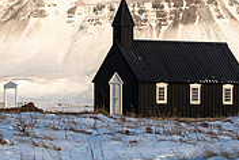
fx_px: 1649
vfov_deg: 5.6
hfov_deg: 8.3
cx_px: 110
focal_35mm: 248
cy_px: 44
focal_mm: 70
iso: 200
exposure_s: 1/250
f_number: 6.3
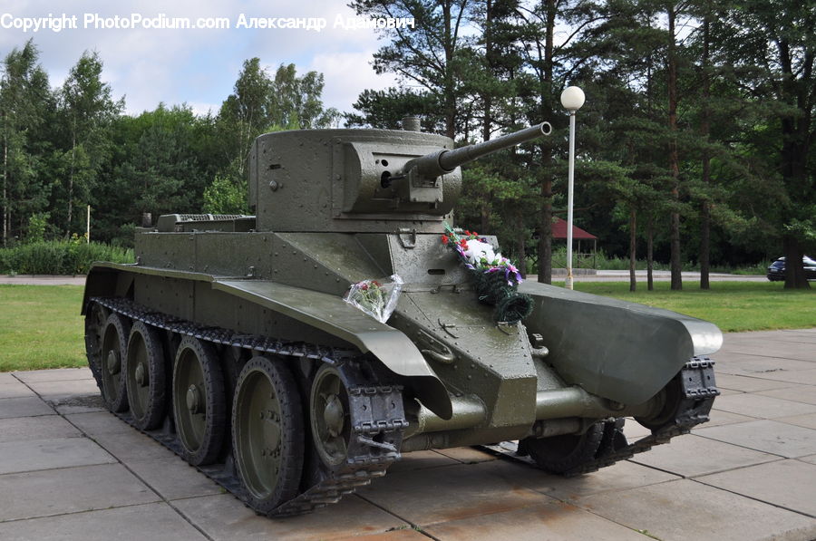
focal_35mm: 42
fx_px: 950
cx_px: 408
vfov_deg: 31.8
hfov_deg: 46.5
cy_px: 270
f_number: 5.6
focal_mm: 28
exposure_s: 1/640
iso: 200
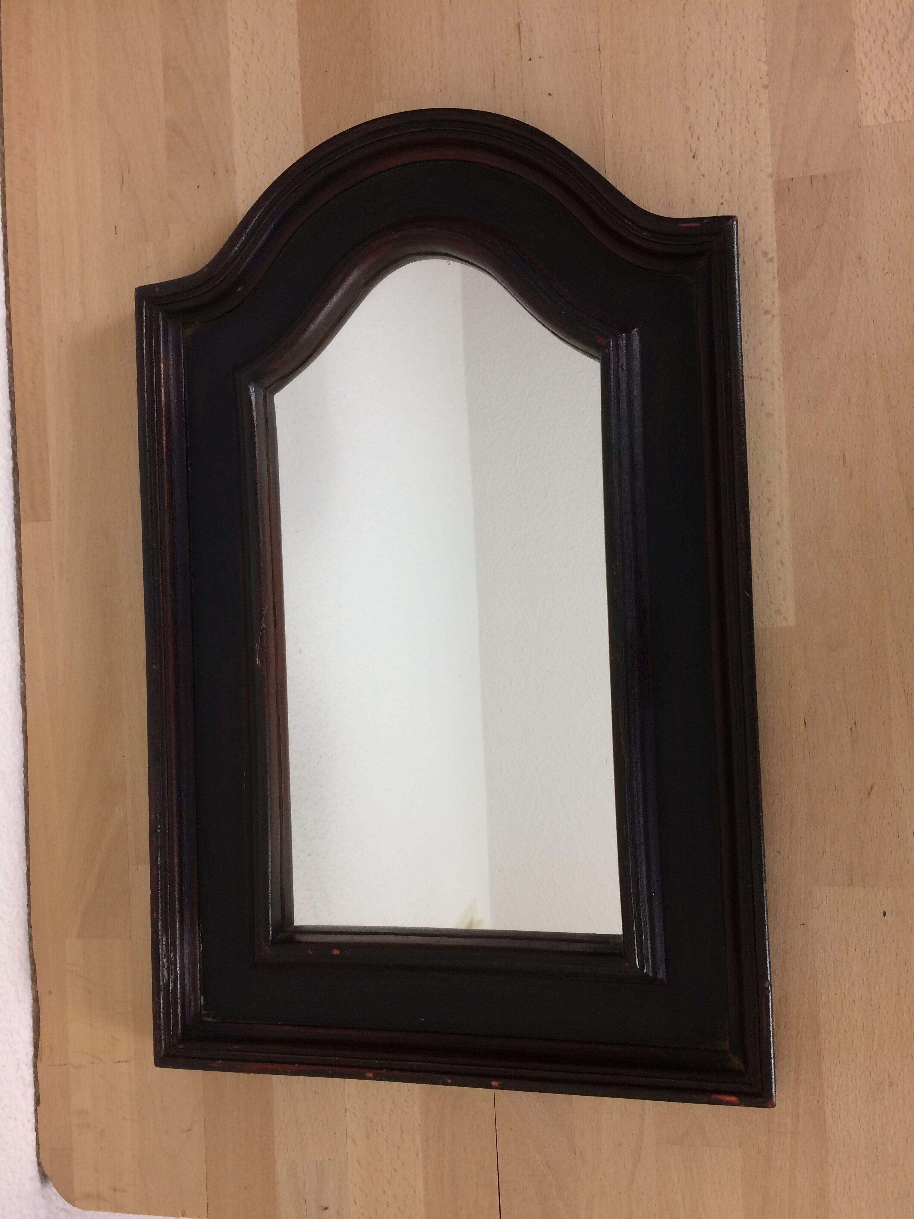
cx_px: 457
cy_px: 610
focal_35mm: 29
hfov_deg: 48.2
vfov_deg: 61.7
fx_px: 1021
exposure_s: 1/33
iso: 40
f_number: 2.2
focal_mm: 4.15
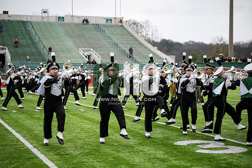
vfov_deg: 19.5
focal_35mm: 70
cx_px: 126
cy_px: 84
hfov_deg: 28.8
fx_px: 490
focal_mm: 70
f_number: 2.8
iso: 160
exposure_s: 1/500
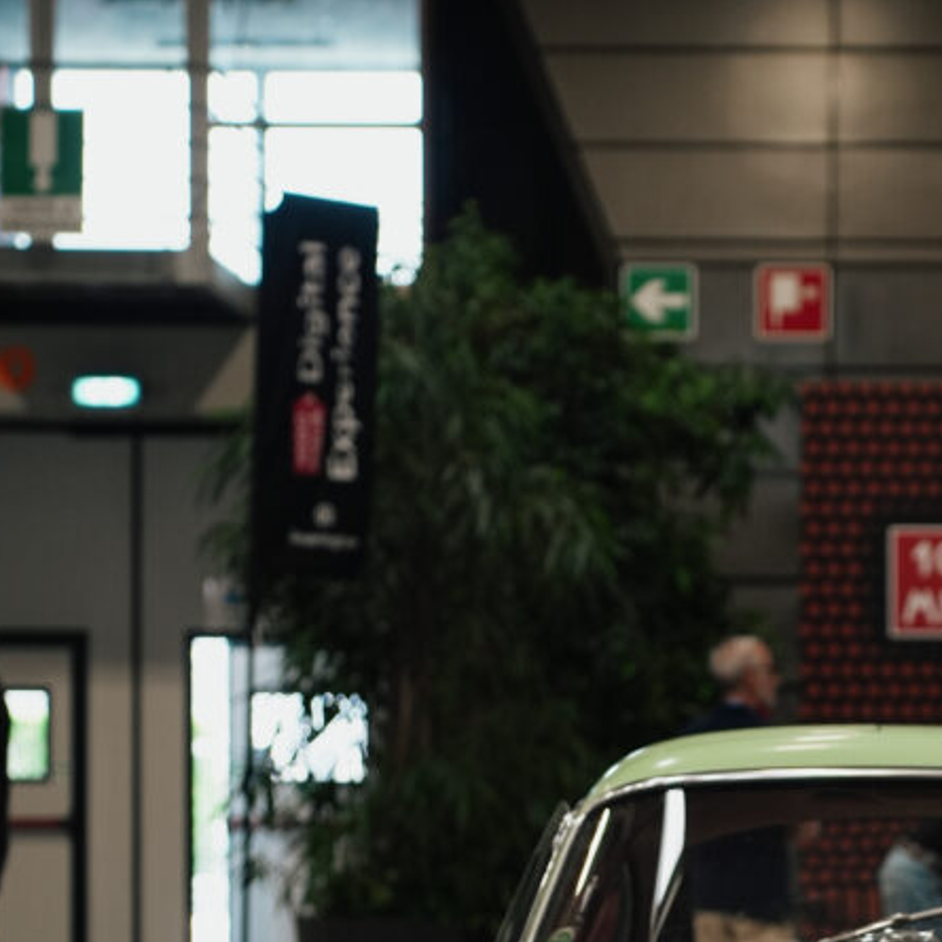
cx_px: 911
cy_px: 1006
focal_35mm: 190
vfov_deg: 9.1
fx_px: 5850
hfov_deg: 9.2
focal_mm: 71
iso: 500
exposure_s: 1/80
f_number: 2.8
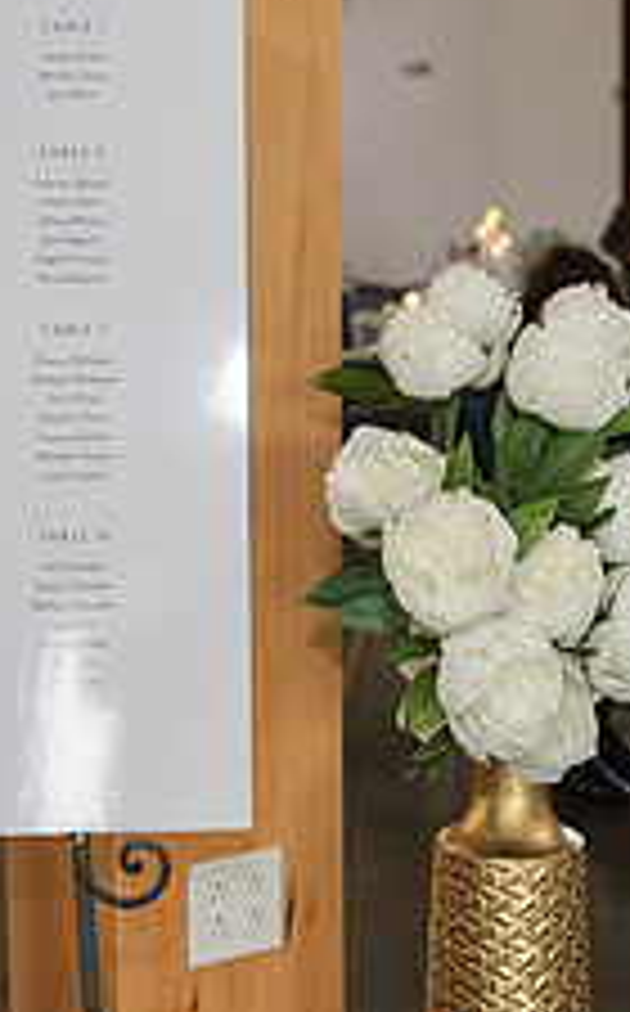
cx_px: 423
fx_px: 2177
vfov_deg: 26.2
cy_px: 510
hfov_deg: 16.4
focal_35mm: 79
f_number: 2.8
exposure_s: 1/125
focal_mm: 30
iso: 1000
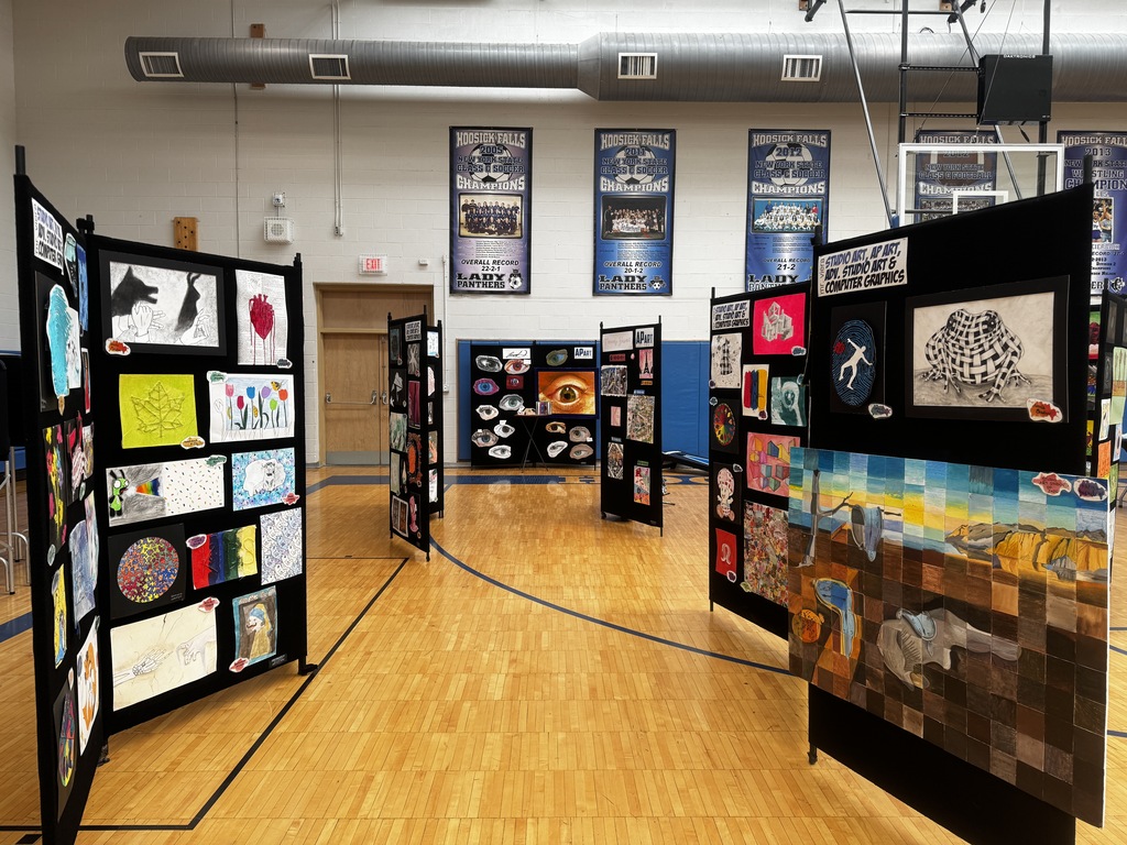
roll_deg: -0.3
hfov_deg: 71.6
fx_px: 781
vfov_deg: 56.8
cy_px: 422
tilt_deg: -3.7
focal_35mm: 24
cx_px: 564
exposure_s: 1/121
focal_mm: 6.76
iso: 80
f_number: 1.78
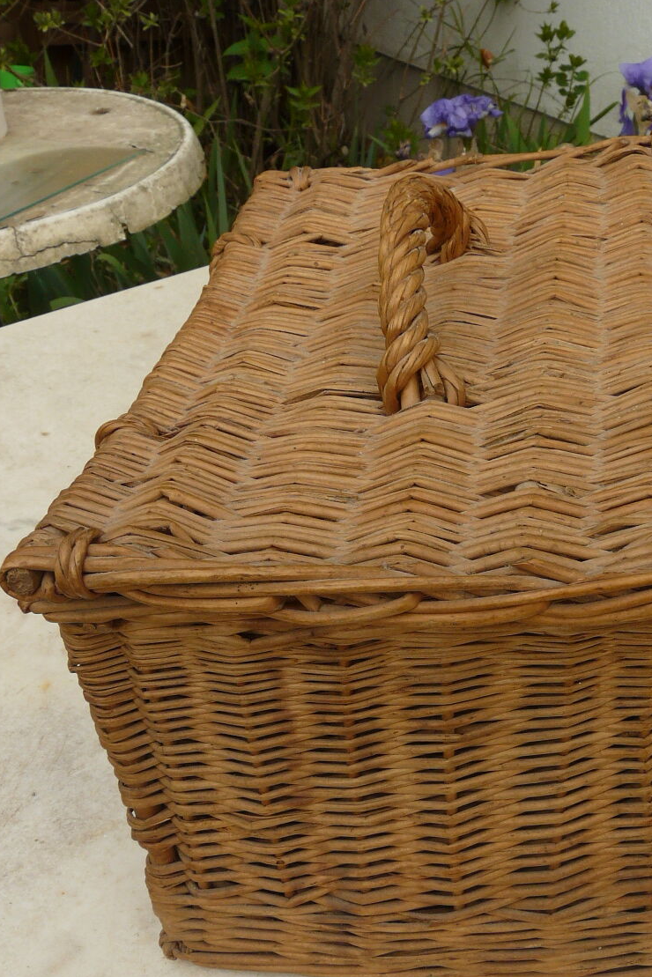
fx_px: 1140
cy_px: 580
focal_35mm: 42
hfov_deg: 31.7
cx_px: 421
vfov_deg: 46.2
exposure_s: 1/200
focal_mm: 4.6
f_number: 4
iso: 100
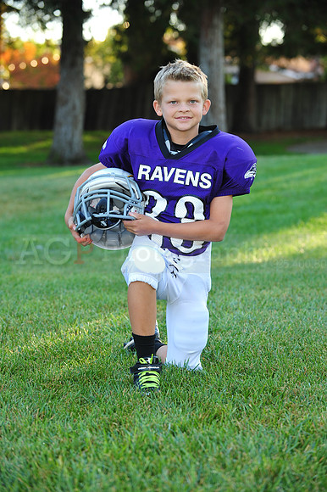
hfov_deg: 13.0
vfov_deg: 19.5
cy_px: 246
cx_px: 164
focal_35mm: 105
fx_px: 1432
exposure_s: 1/80
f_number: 4.5
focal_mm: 105
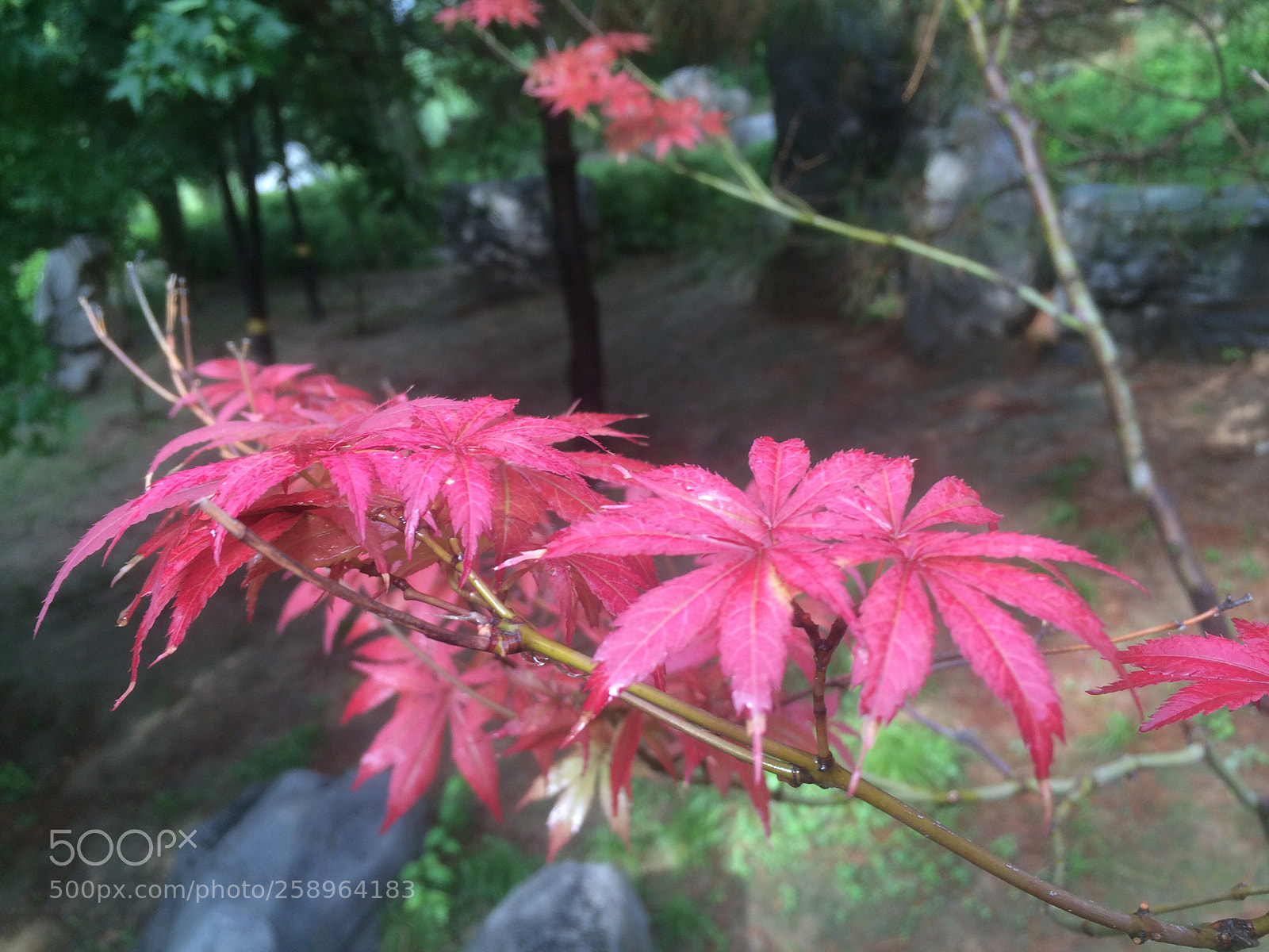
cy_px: 476
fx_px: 1063
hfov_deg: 61.7
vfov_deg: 48.2
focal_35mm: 29
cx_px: 634
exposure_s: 1/120
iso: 40
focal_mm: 4.15
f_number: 2.2
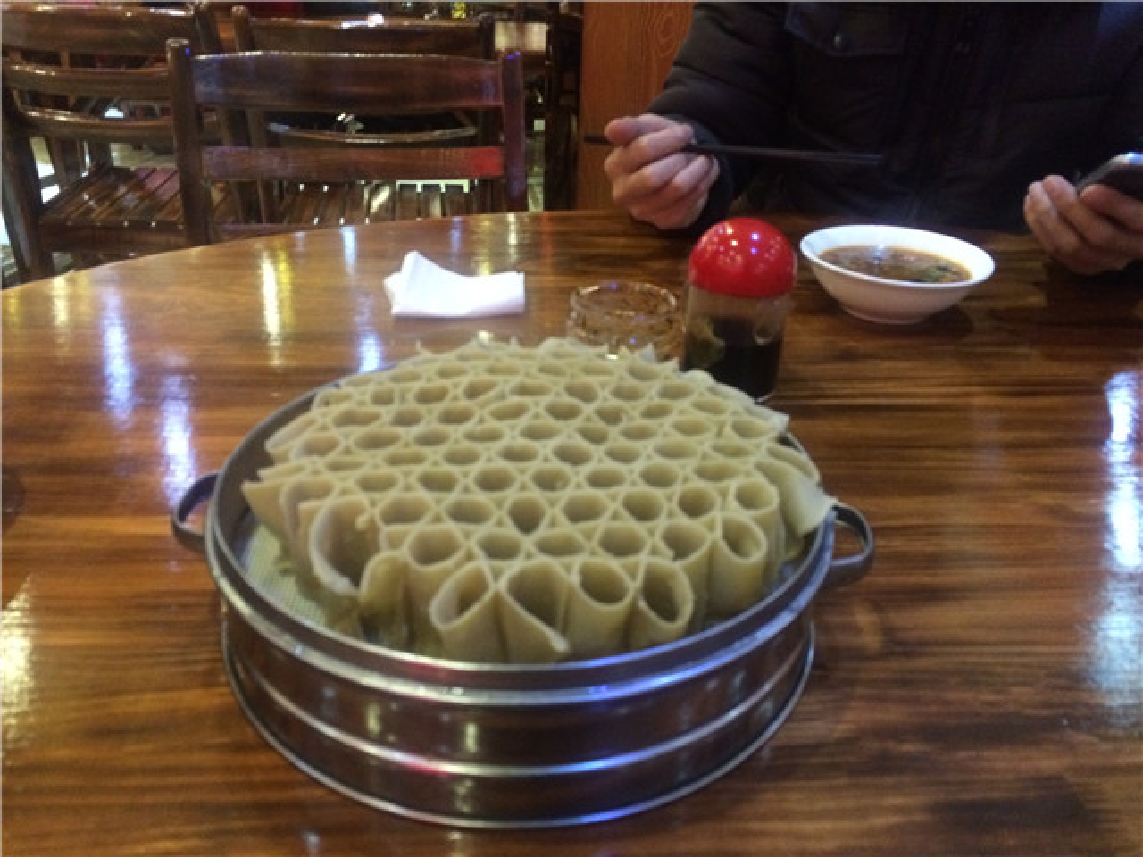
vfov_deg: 48.2
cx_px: 572
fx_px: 958
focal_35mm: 29
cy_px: 428
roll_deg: -1.8
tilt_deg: -28.0
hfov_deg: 61.7
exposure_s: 1/17
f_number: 2.2
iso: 400
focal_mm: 4.15
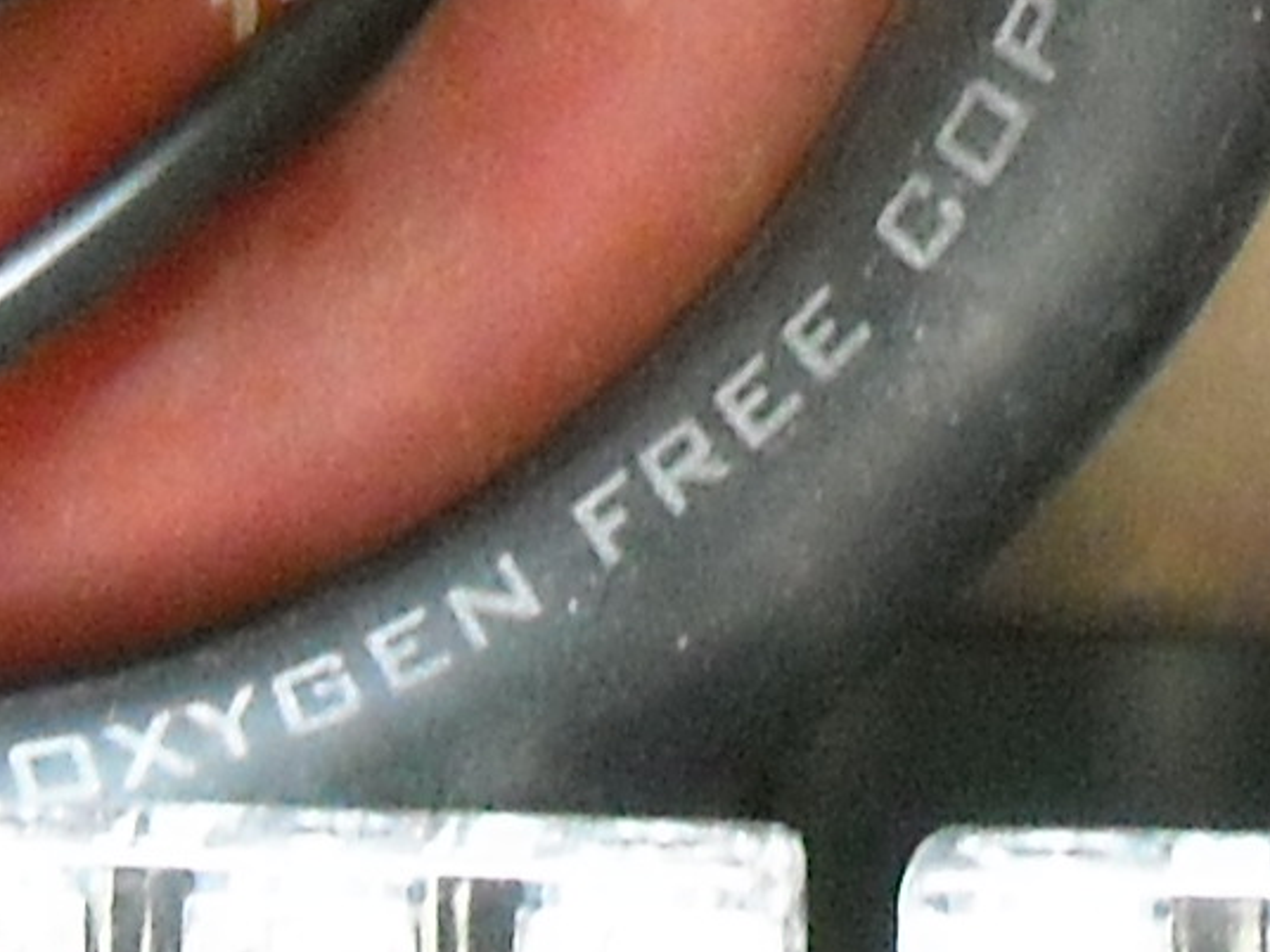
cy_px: -400
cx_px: 1687
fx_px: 7815
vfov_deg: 6.9
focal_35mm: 213
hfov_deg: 9.1
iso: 800
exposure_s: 1/61
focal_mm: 5.7
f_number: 2.8
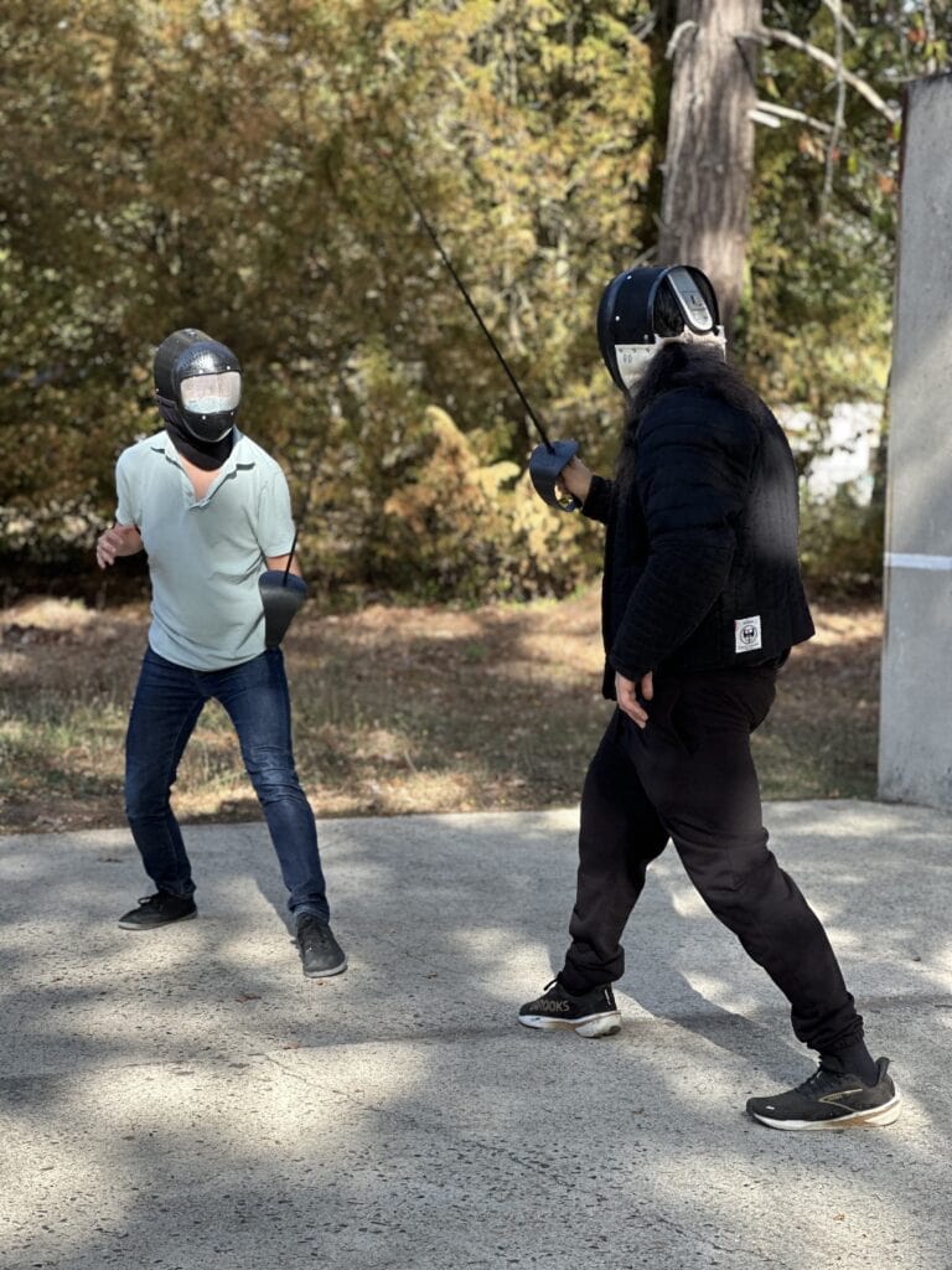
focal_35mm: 77
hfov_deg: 19.1
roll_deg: -0.9
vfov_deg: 25.3
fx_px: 2824
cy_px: 635
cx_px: 476
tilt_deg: -2.9
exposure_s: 1/121
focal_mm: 9
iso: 32
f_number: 2.8
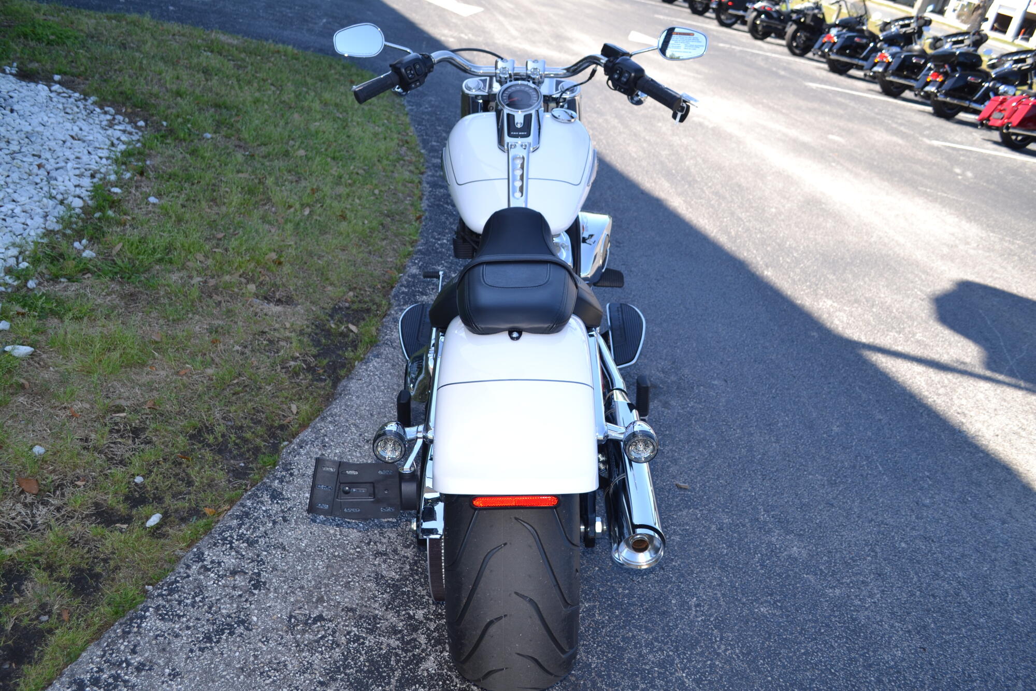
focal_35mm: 30
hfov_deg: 61.9
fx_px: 863
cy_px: 346
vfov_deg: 43.6
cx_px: 518
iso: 100
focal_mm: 20
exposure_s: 1/200
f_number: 5
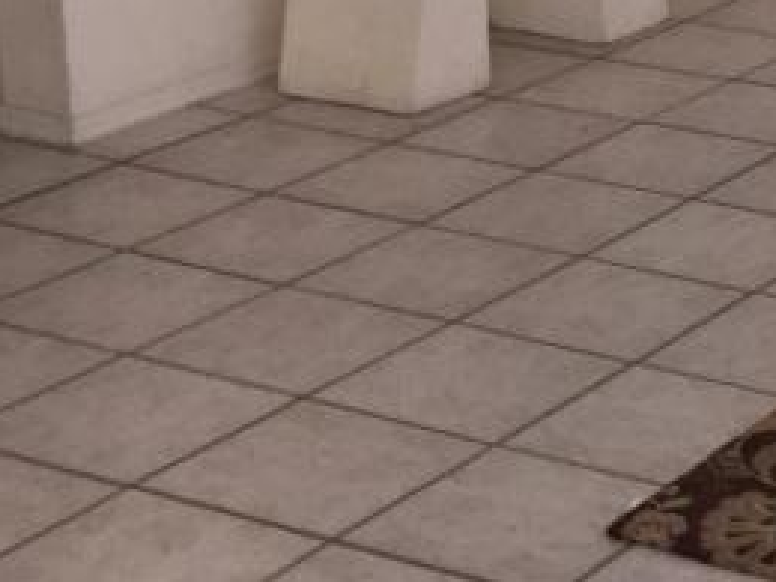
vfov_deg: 12.8
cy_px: 15
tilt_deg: -14.6
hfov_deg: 16.4
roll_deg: -1.4
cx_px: 994
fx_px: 2556
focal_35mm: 114
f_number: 2.2
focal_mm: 4.15
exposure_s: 1/24
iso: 125
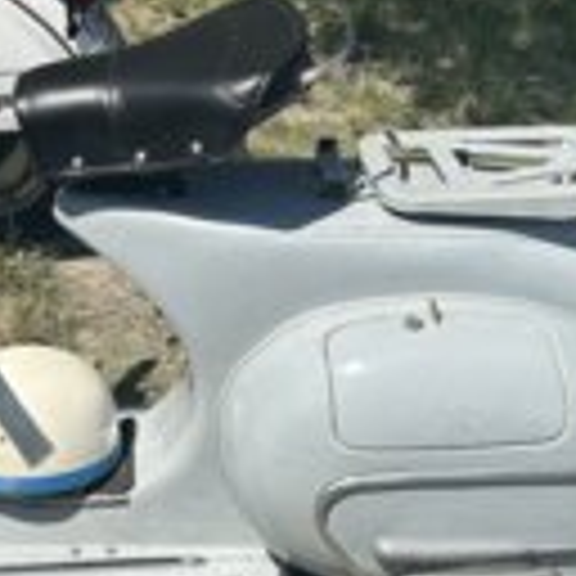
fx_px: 1355
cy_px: 252
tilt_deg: -26.1
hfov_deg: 23.8
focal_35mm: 72
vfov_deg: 24.0
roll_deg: +0.6
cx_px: 166
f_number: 1.5
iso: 50
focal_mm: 5.7
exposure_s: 1/5076
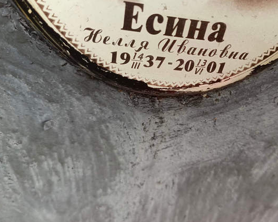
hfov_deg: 48.4
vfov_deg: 40.1
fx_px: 304
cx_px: 183
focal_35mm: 37
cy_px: 100
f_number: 1.69
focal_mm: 4.76
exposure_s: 1/114
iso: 112
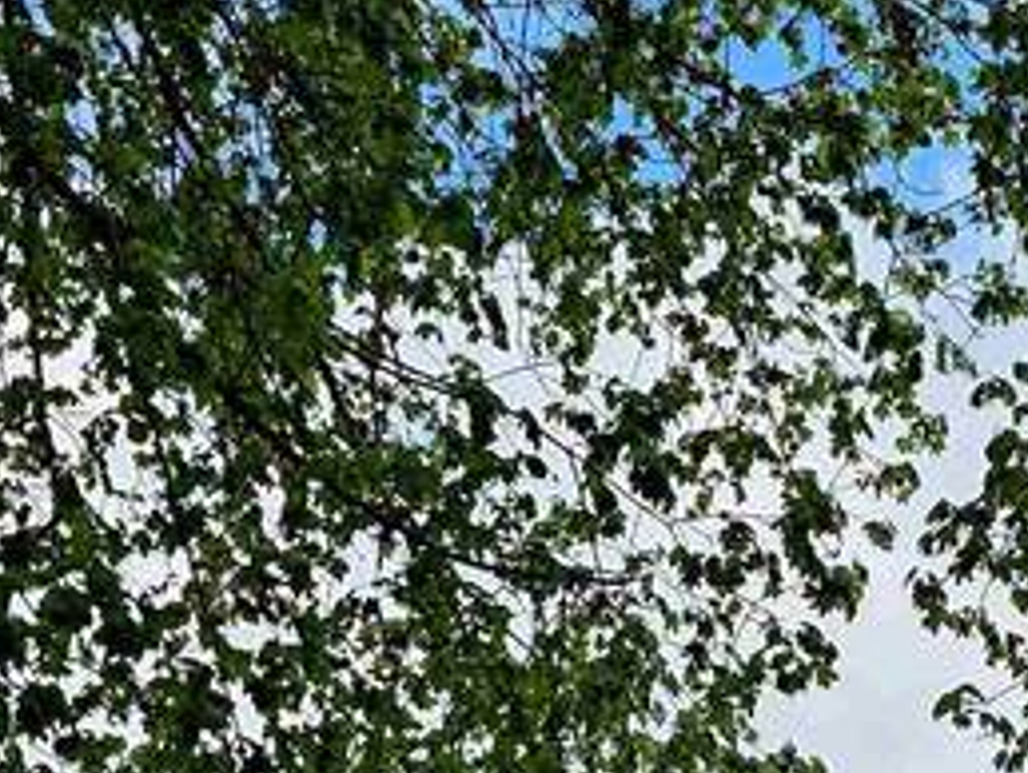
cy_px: 1773
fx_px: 3389
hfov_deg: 16.3
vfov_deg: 11.2
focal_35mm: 114
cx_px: 1327
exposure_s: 1/3333
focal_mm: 6.3
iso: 80
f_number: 1.7
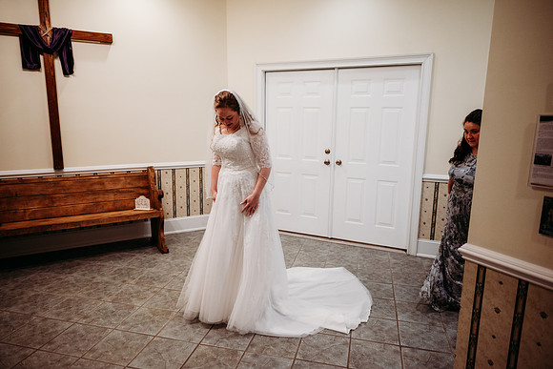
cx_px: 276
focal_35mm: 24
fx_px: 369
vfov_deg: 53.2
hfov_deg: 73.7
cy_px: 184
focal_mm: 24
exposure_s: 1/200
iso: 800
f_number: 2.2
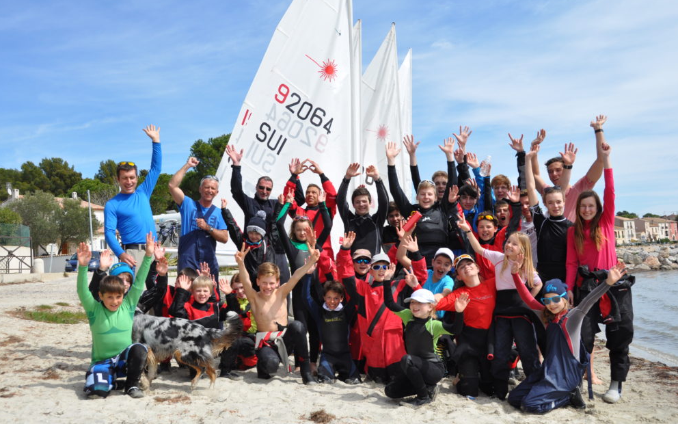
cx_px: 338
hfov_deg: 49.3
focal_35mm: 40
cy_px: 208
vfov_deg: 32.0
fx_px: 739
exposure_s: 1/1600
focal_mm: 26
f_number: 6.3
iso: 400
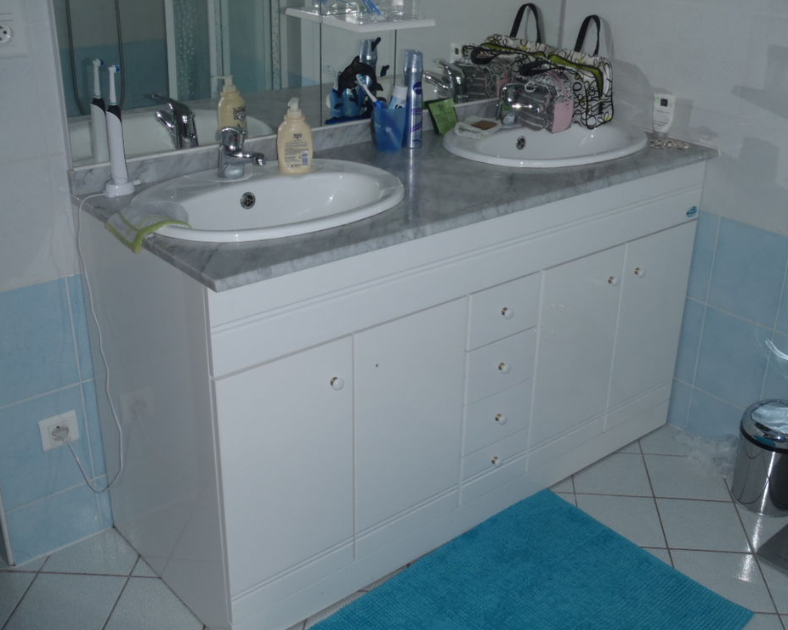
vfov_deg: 37.3
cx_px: 423
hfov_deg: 45.8
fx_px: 933
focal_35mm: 40
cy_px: 316
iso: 100
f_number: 4.6
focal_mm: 6.83
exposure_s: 1/40
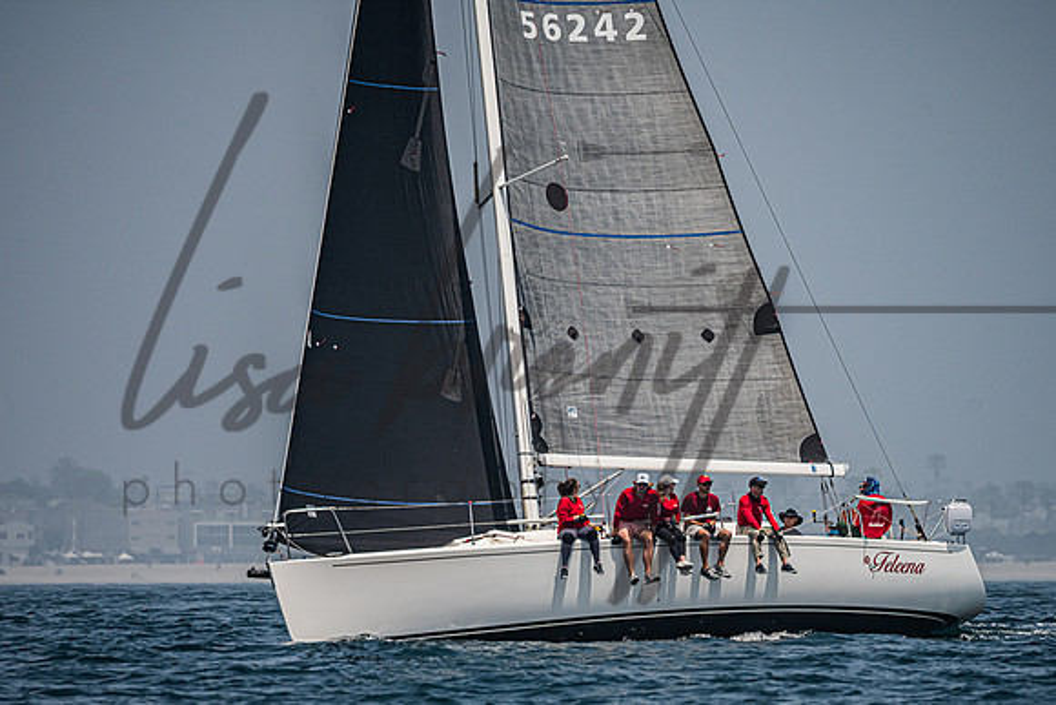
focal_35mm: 511
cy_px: 443
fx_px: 14978
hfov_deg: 4.0
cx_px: 546
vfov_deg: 2.7
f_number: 6.3
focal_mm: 400
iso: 400
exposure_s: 1/5000
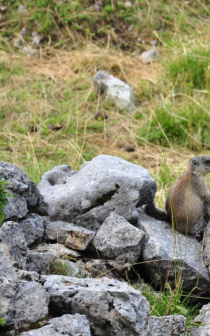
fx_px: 3318
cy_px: 195
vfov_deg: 5.8
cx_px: 208
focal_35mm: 362
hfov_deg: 3.6
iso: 640
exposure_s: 1/250
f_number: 5.6
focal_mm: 105
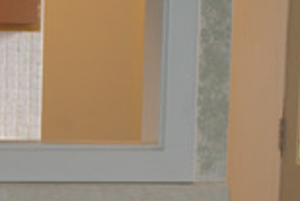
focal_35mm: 187
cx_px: -111
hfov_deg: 10.7
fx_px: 1560
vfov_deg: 7.3
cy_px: 287
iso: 1000
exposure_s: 1/60
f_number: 4.5
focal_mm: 30
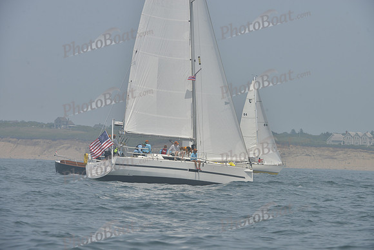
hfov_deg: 10.3
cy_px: 125
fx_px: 2078
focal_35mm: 200
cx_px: 187
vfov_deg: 6.9
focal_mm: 200
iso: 280
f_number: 10
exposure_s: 1/1000
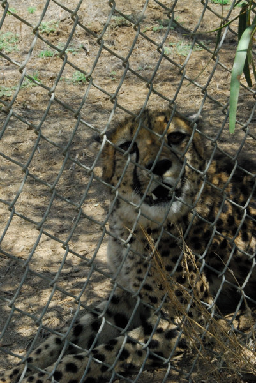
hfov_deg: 12.2
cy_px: 192
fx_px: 1198
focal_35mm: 112
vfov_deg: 18.2
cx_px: 128
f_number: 32
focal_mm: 75
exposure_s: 1/90
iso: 1600
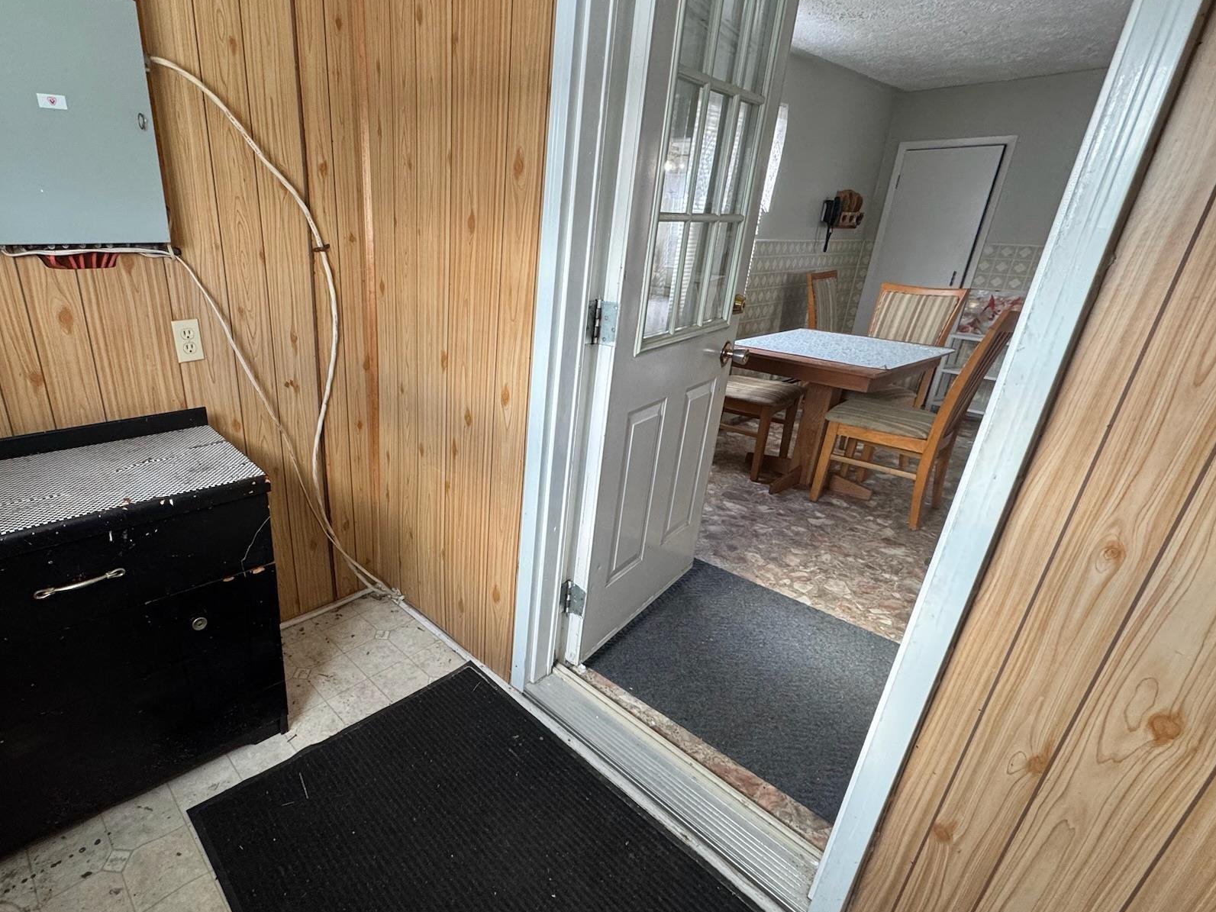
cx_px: 464
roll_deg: -1.8
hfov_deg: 86.2
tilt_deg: -22.5
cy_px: 472
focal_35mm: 18
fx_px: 632
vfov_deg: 71.6
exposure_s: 1/99
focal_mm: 2.22
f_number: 2.2
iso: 250
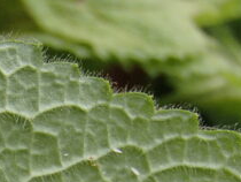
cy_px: 276
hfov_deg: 14.3
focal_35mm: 135
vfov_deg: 10.6
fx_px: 941
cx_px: -22
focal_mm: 6.64
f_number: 4.7
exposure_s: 1/160
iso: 320
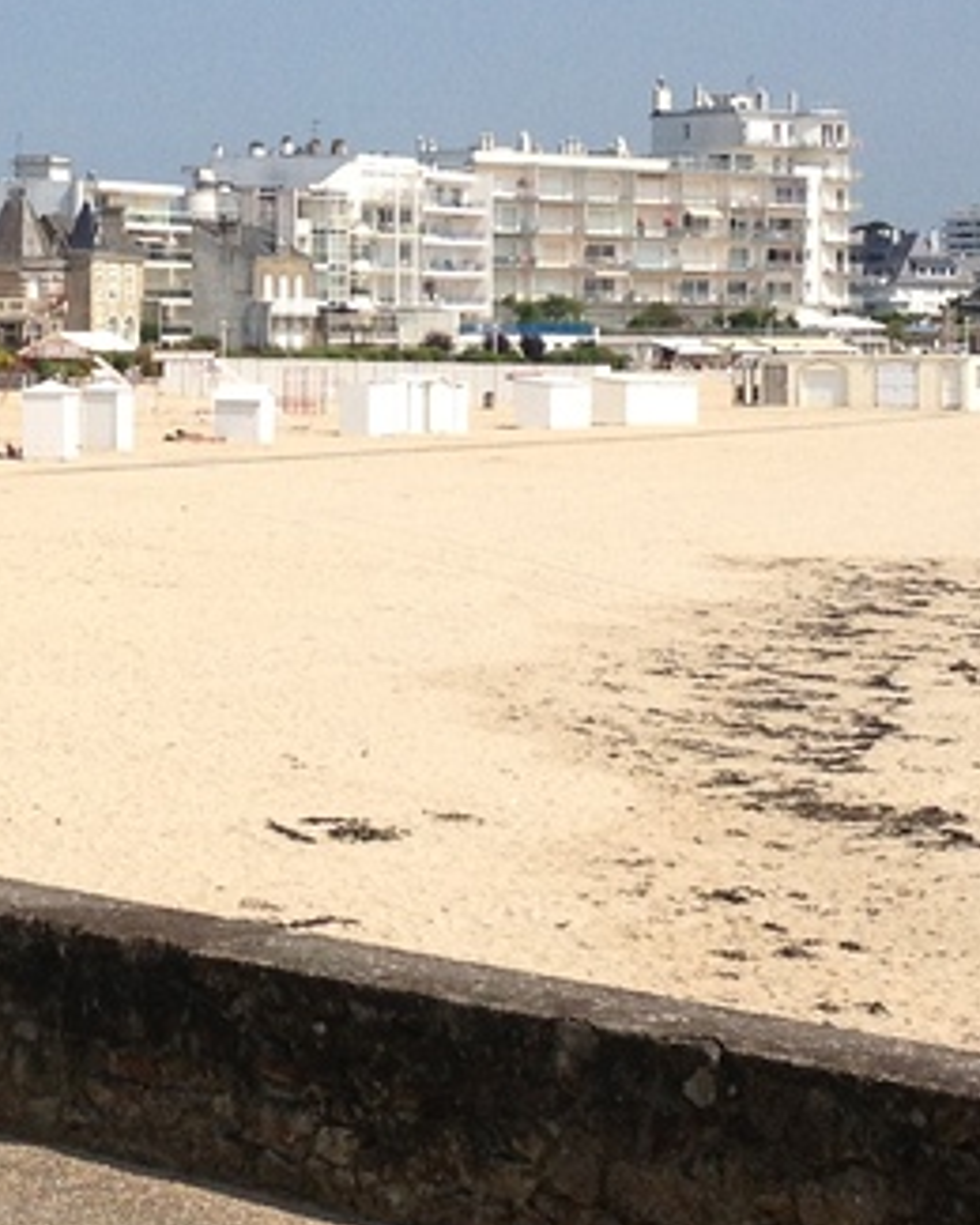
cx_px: 241
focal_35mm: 126
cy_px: 256
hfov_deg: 12.2
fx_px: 4568
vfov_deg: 15.2
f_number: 2.4
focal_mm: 4.28
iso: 50
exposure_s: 1/2907
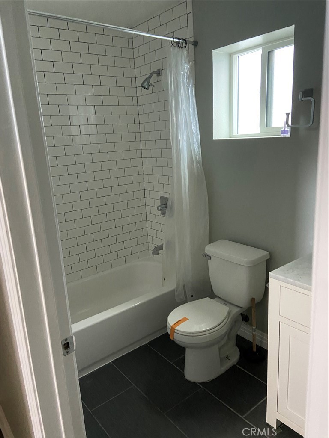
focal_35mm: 26
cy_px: 219
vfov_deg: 67.3
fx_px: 329
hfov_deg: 53.1
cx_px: 164
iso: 400
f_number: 1.8
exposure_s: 1/40
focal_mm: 4.25
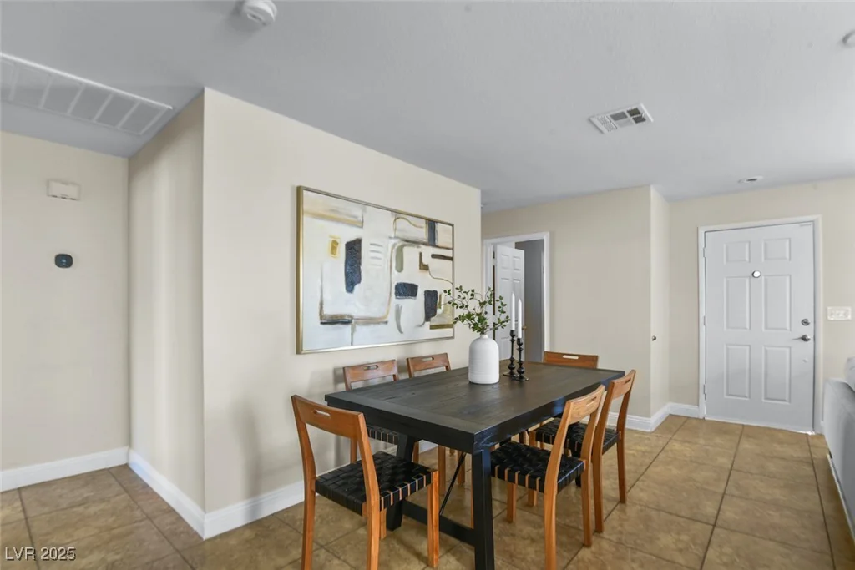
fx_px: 380
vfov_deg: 73.8
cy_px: 285
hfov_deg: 96.7
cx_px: 428
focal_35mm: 16
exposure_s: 1/2
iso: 250
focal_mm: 16
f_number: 9
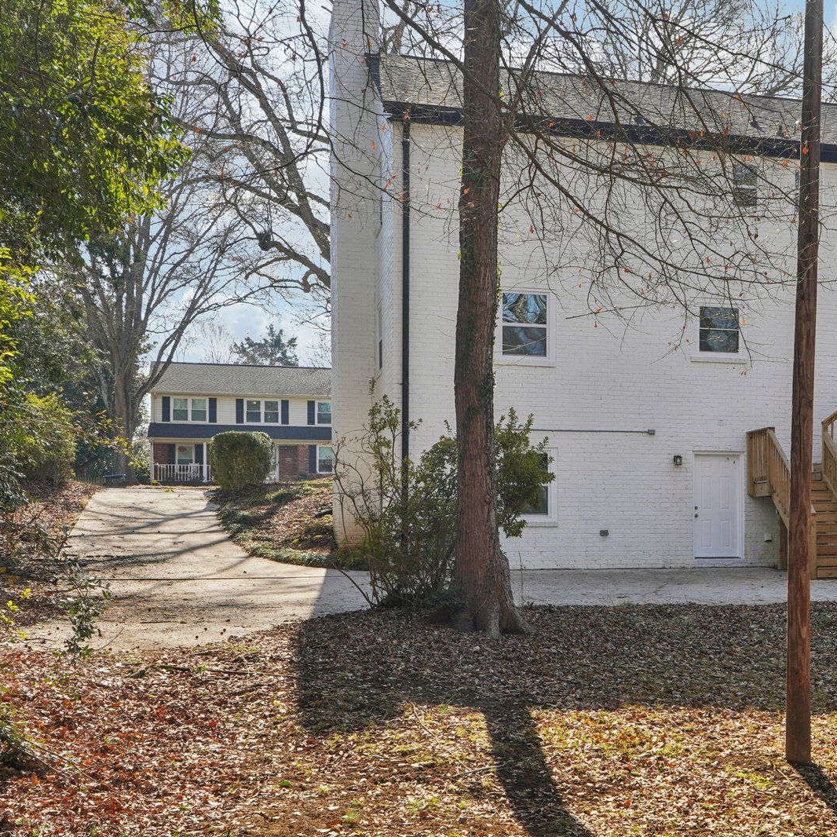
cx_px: 751
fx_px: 1340
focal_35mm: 49
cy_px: 368
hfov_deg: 32.9
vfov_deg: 34.6
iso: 100
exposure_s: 1/45
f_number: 8
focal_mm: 20
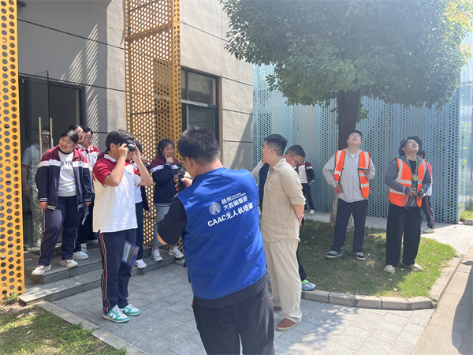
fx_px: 355
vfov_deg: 53.1
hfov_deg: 67.3
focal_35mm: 26
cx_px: 236
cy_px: 178
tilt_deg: -2.0
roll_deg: +0.3
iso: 50
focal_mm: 5.7
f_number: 1.5
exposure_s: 1/1124
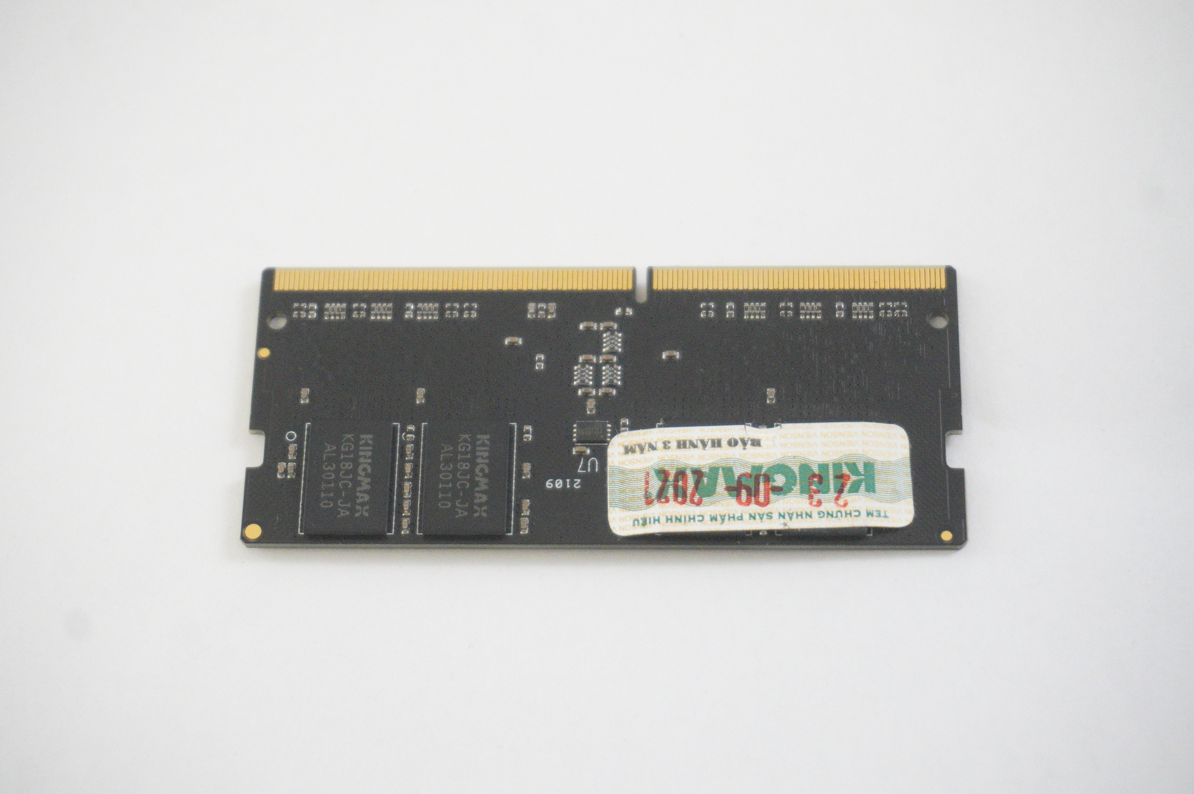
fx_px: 2485
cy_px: 397
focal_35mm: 75
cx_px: 597
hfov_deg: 27.0
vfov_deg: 18.1
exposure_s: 1/250
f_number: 5.6
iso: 6400
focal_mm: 50
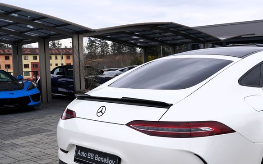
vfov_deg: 29.8
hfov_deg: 44.1
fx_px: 308
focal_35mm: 43
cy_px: 89
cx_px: 208
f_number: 7.1
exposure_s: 1/200
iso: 100
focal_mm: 24
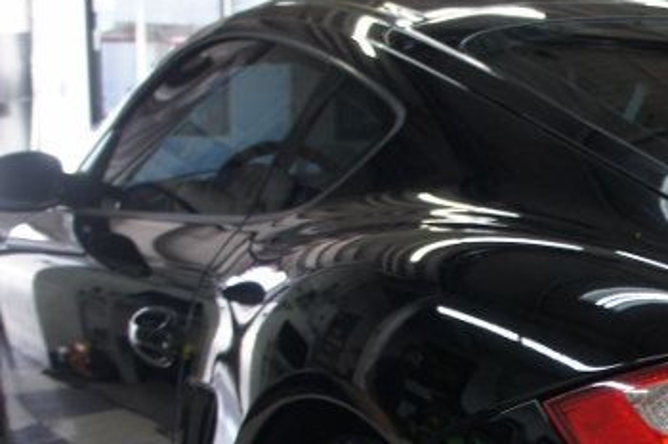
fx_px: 1465
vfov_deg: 16.7
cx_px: 763
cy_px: 483
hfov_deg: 23.8
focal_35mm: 79
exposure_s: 1/30
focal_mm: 18
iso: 200
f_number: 4
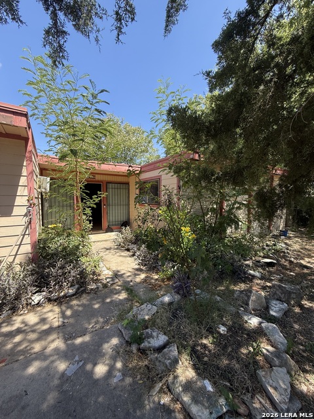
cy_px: 210
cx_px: 157
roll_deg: -0.8
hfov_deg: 85.7
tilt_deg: -2.4
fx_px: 169
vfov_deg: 102.1
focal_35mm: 14
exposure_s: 1/461
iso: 50
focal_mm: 2.22
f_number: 2.2
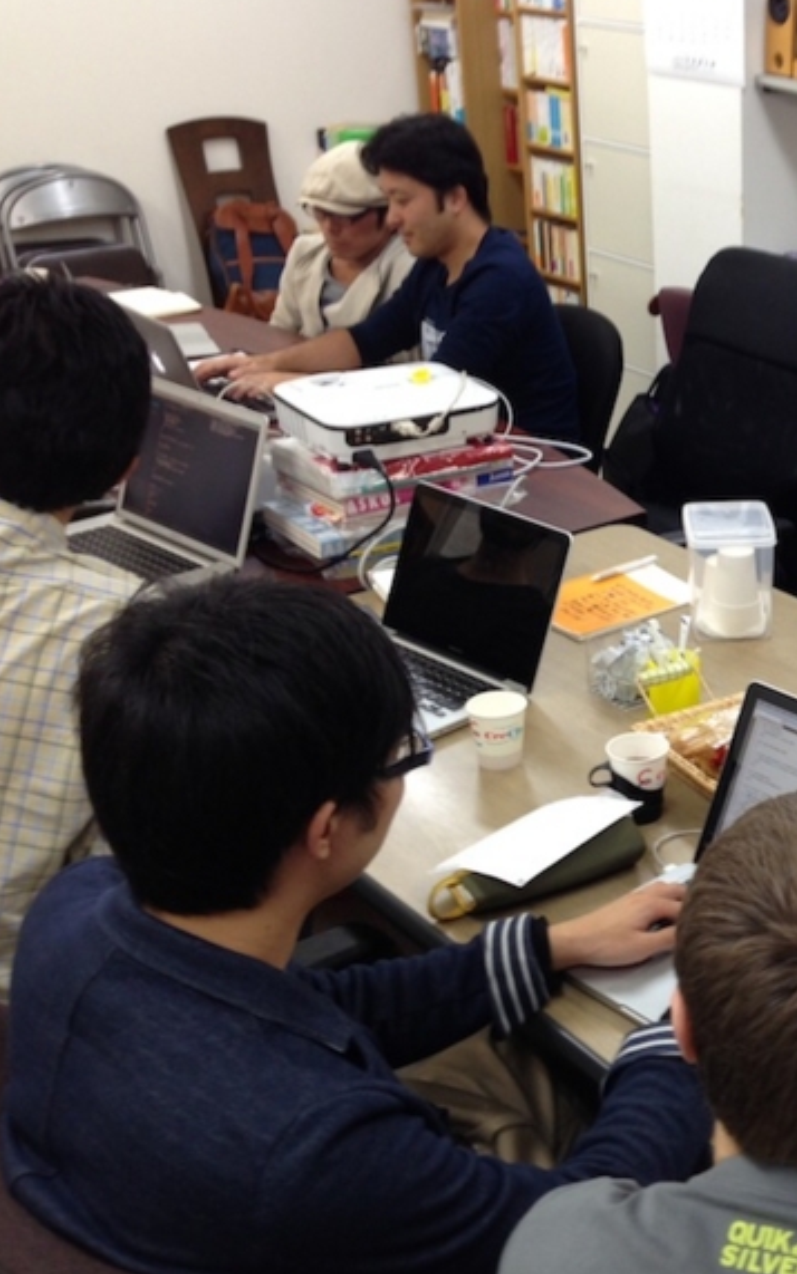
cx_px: 882
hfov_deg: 24.5
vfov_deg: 41.0
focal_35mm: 49
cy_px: 640
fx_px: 1702
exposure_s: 1/20
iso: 50
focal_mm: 4.12
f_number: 2.4
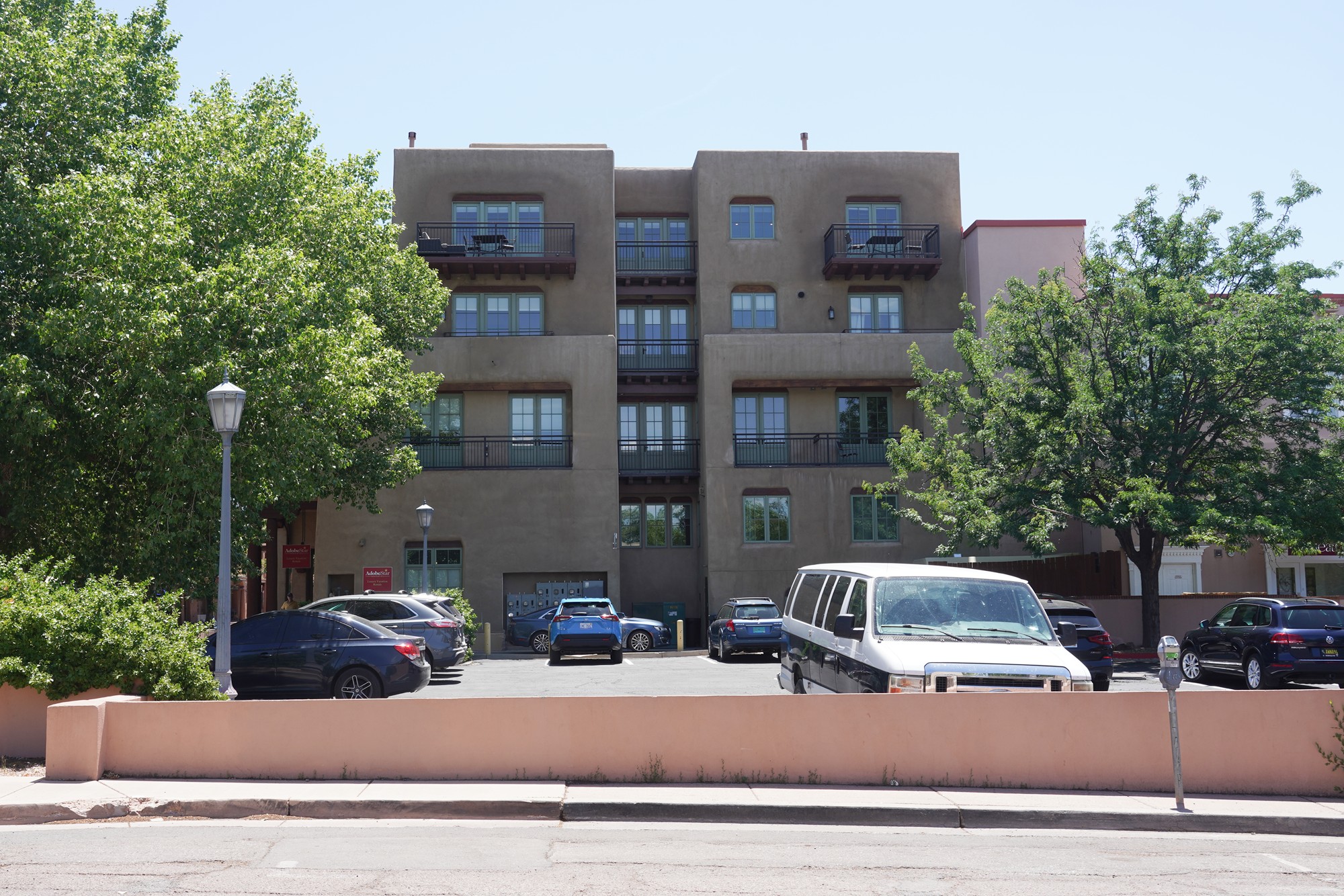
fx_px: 1195
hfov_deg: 58.7
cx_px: 672
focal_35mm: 32
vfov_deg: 41.1
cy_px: 448
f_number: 10
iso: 100
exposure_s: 1/100
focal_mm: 32
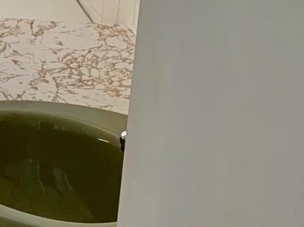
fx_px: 1123
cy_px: -64
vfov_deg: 11.3
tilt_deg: -12.8
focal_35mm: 128
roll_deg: -0.5
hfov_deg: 12.4
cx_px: -411
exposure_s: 1/121
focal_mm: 4.25
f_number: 1.8
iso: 40
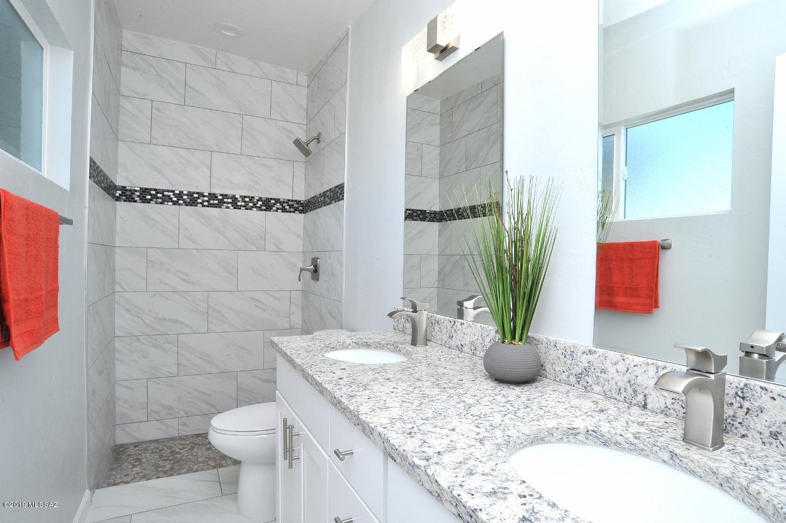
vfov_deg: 67.3
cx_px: 393
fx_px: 393
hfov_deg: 90.0
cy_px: 262
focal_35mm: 18
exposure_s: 1/30
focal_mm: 18
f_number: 20
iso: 640
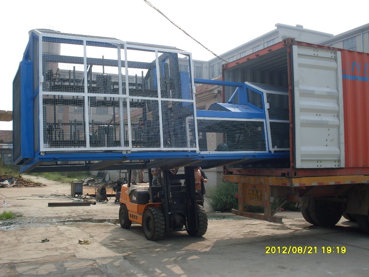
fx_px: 405
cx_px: 184
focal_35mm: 38
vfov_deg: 37.7
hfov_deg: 49.0
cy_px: 138
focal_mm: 6.3
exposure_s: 1/180
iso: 80
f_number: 8.4
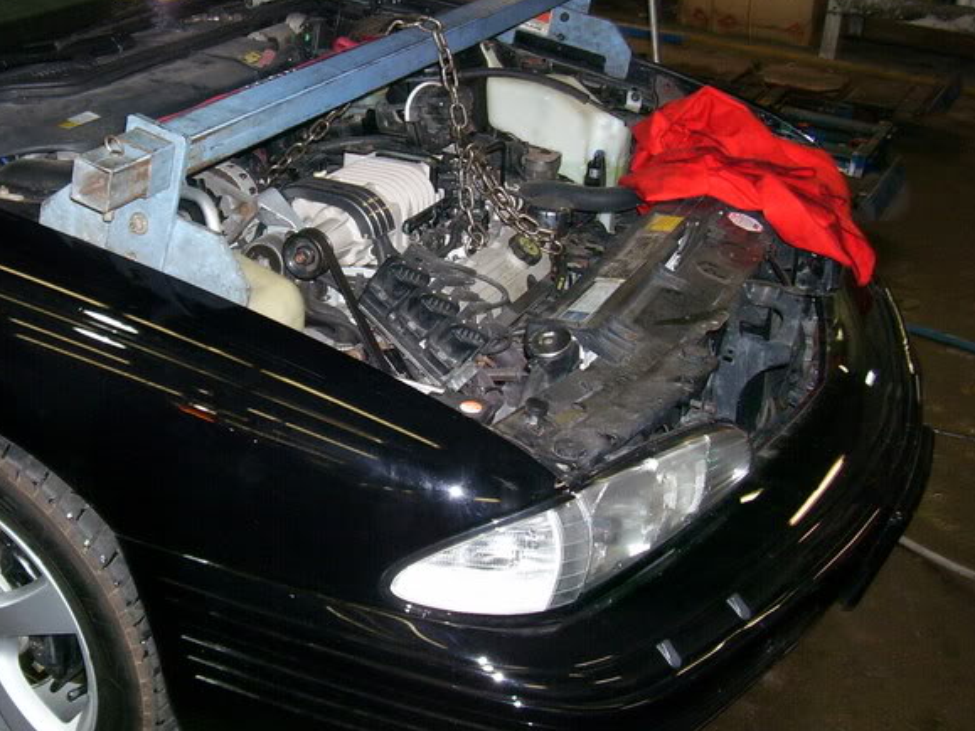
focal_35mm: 47
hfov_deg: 39.9
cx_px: 313
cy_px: 281
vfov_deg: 30.8
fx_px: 1324
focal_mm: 5.6
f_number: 2.7
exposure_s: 1/60
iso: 125
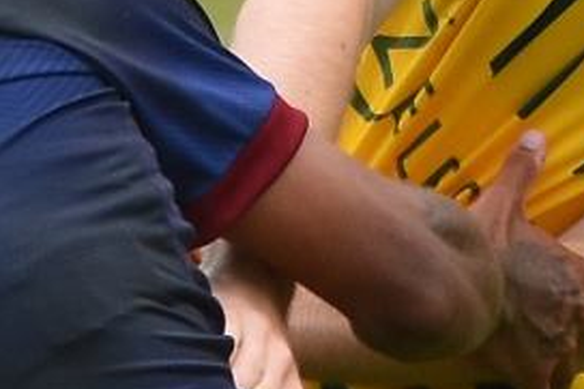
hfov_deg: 2.3
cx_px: 923
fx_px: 14753
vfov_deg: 1.5
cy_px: 640
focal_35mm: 910
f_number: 4
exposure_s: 1/1000
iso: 200
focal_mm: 86
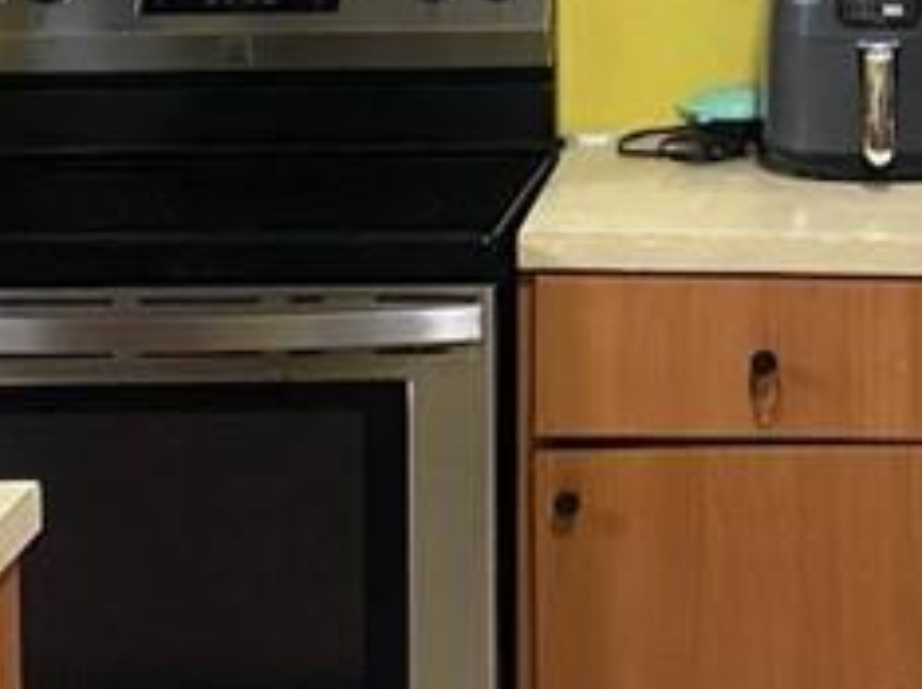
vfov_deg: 12.6
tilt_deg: -4.7
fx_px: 3033
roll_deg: +0.9
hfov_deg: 17.0
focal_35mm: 114
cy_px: -154
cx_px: 843
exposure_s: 1/40
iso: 500
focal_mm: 4.25
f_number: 1.8
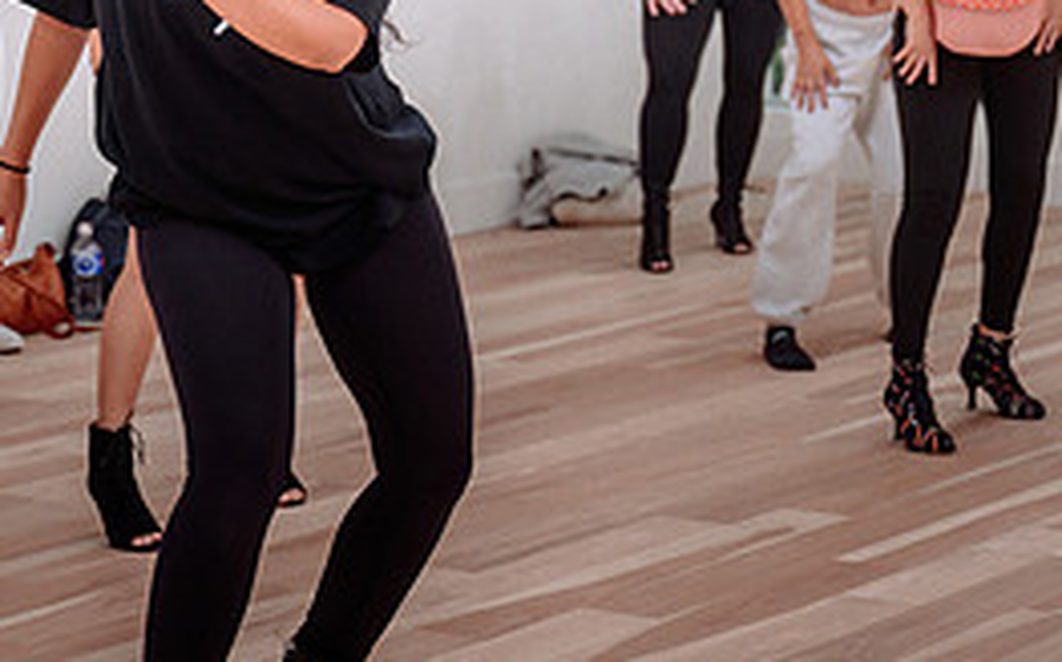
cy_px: 190
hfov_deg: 18.0
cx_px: 548
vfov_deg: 11.3
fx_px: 3355
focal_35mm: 116
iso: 1600
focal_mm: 48
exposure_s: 1/200
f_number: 2.8
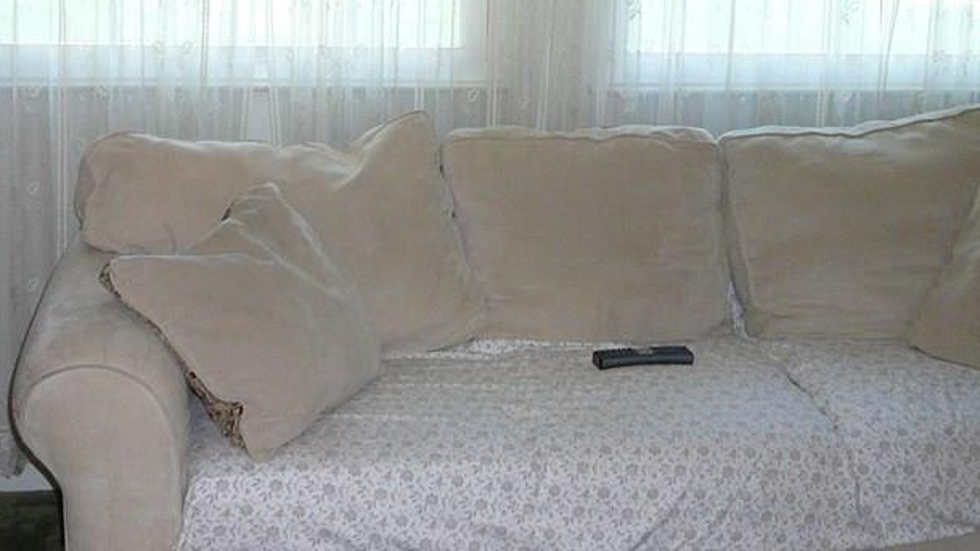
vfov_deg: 18.2
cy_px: -40
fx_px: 1663
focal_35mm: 64
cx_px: 684
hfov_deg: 32.4
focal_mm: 5.2
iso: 250
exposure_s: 1/30
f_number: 2.8
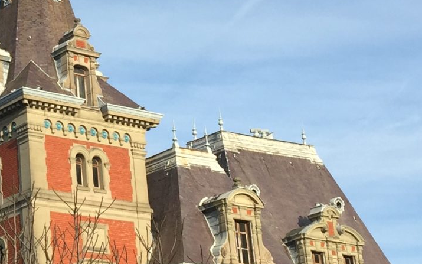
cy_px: 70
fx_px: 1265
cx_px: 74
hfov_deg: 18.7
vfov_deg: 11.9
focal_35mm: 110
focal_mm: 4.15
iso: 32
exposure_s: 1/1014
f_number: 2.2
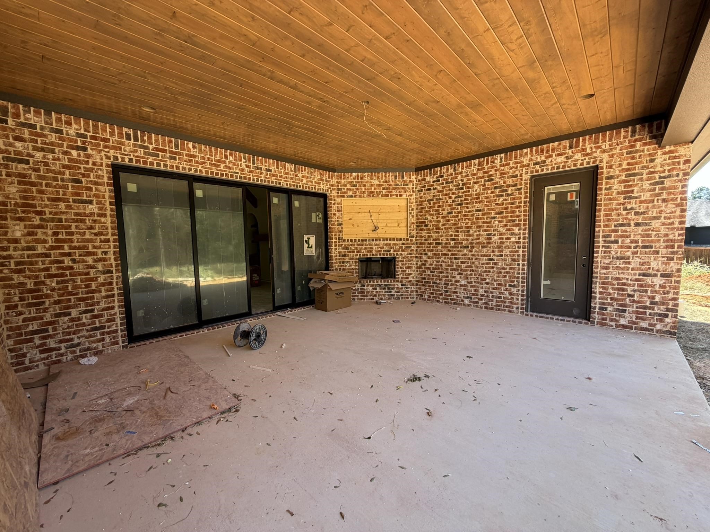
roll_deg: +1.3
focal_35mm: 14
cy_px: 266
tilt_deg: -4.6
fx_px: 287
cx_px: 355
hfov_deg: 102.1
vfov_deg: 85.7
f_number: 2.2
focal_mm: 2.22
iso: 64
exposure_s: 1/121
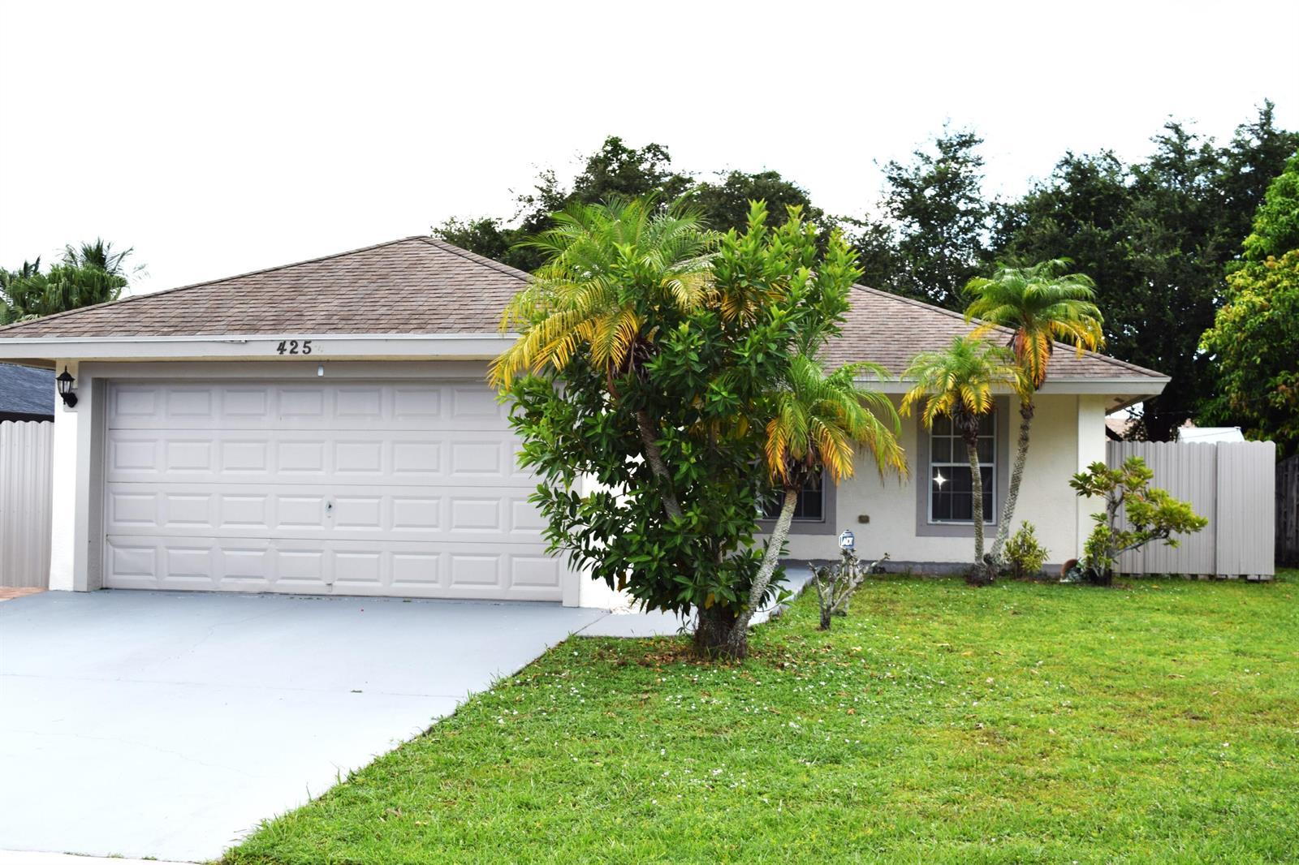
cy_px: 432
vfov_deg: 31.9
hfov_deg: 46.4
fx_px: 1515
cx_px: 650
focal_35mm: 42
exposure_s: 1/200
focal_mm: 28
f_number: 8
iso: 100
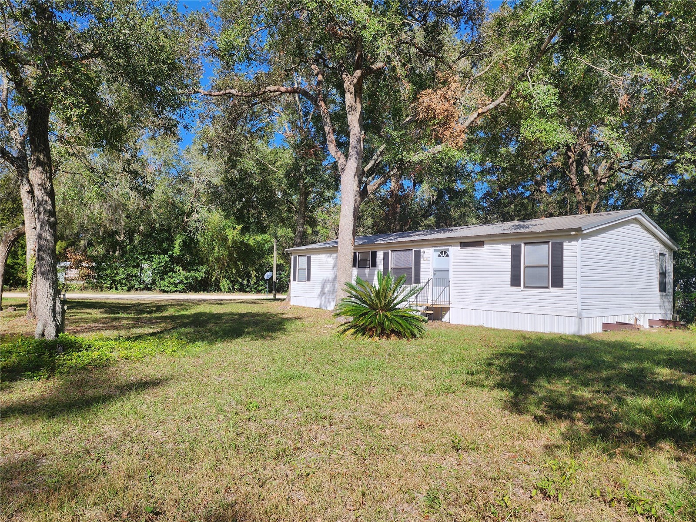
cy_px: 261
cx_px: 348
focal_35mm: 23
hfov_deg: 73.9
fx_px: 462
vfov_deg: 58.9
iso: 12
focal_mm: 6.4
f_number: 1.8
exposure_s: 1/1027
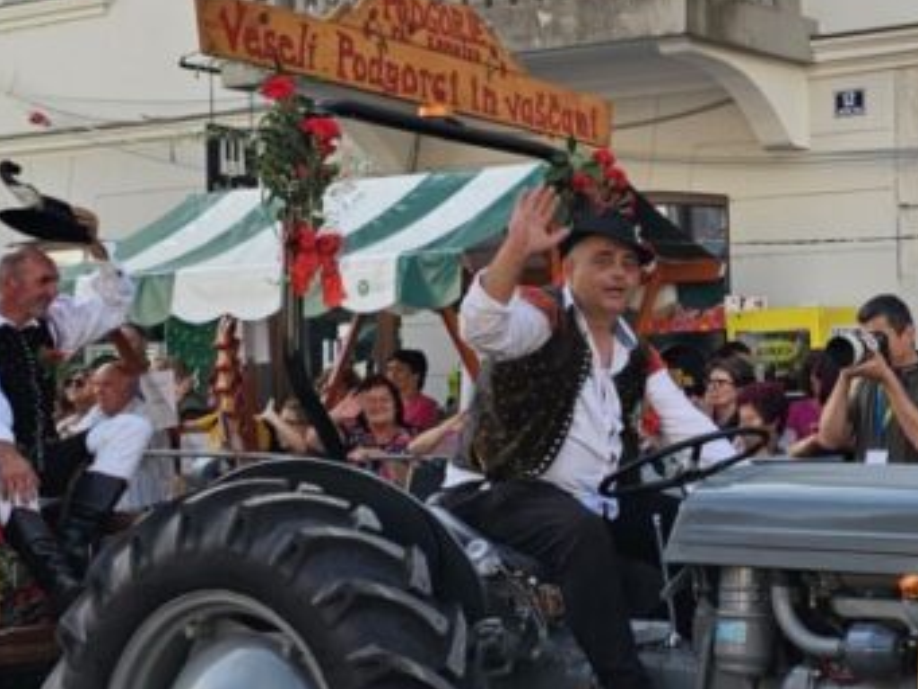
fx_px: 1830
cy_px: 350
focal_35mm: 69
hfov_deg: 27.5
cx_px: 746
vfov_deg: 21.3
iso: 10
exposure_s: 1/300
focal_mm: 6.3
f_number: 1.7
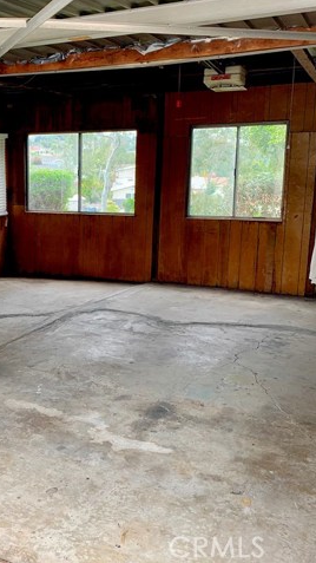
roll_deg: +0.2
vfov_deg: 52.8
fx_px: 567
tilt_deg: -11.9
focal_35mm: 38
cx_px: 45
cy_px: 281
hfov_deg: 30.1
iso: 25
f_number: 1.8
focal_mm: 4.25
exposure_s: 1/267
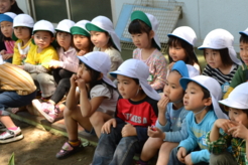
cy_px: 95
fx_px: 488
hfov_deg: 28.0
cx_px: 198
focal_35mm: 71
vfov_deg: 19.2
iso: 280
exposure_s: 1/125
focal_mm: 29
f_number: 5.6
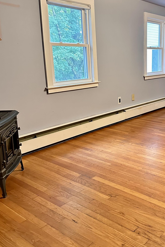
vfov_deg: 53.0
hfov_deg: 36.0
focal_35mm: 36
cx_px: 124
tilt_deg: -11.7
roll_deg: -0.7
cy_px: 108
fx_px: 248
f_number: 1.78
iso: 800
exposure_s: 1/40
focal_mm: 6.86
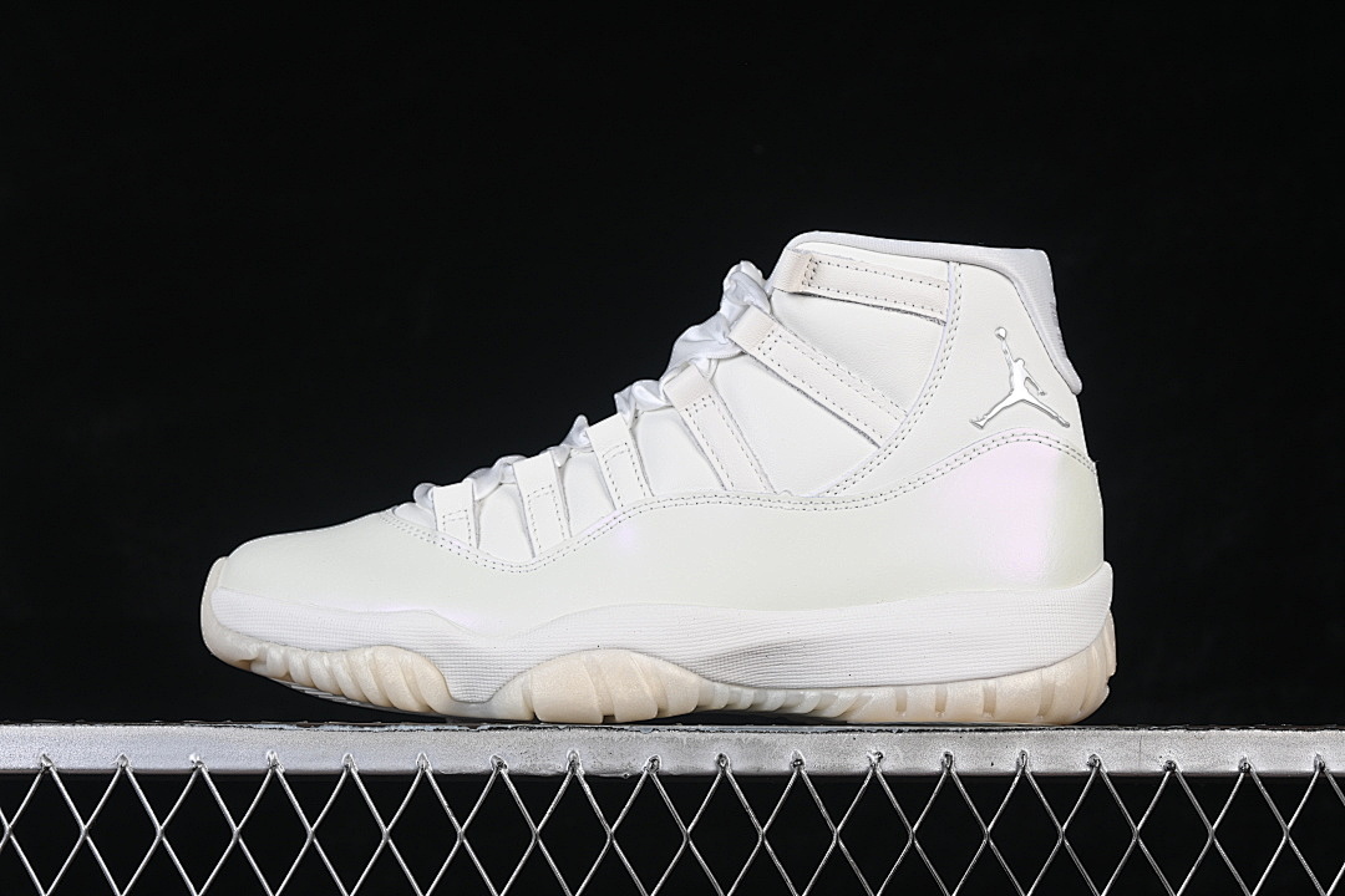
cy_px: 448
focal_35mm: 75
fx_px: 2802
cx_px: 672
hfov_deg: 27.0
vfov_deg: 18.2
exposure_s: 1/80
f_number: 8
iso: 160
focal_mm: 50
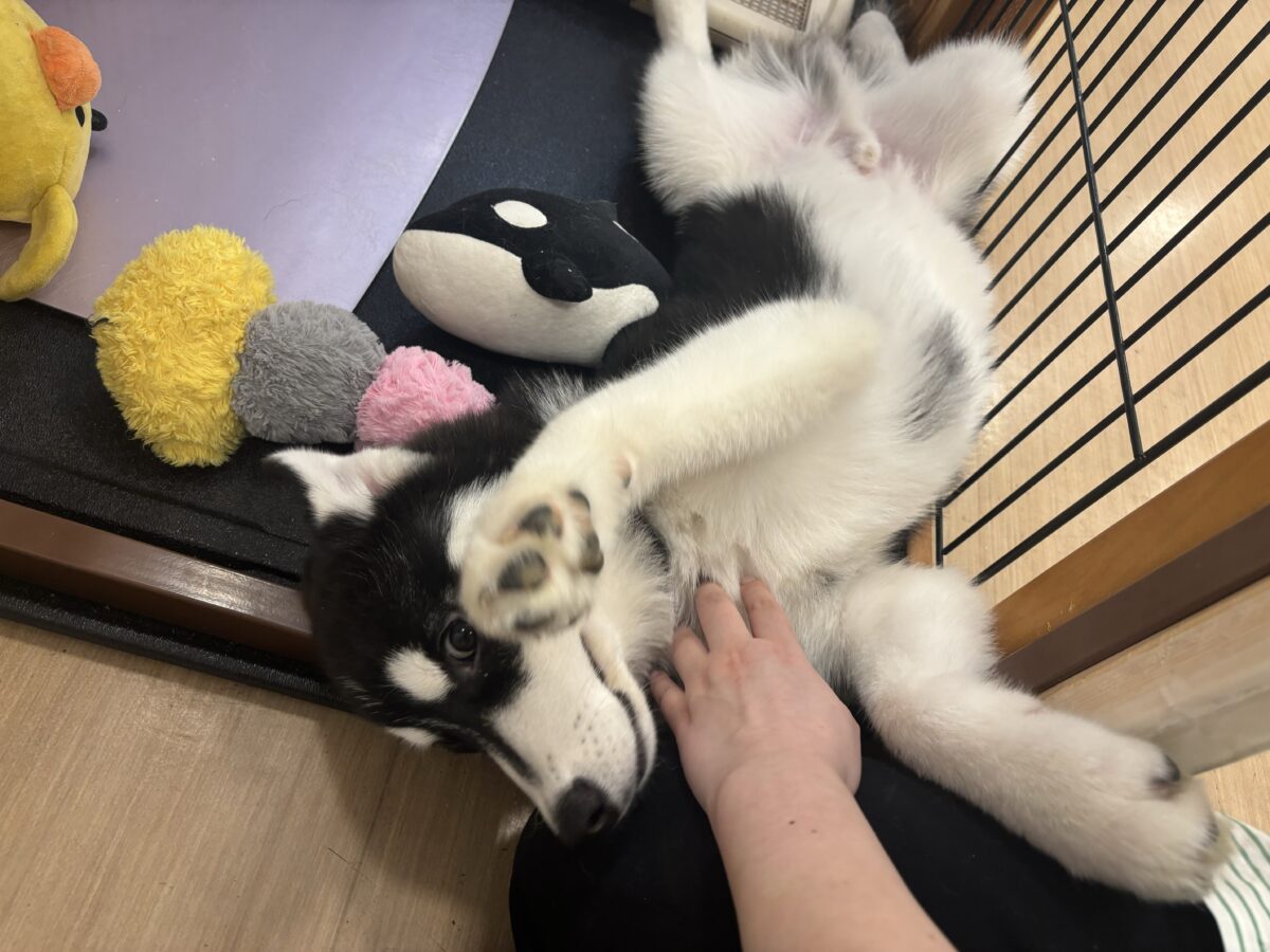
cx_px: 635
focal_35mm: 26
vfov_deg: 53.1
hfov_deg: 67.3
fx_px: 954
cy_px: 476
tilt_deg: -52.8
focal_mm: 5.96
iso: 125
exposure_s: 1/50
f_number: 1.6
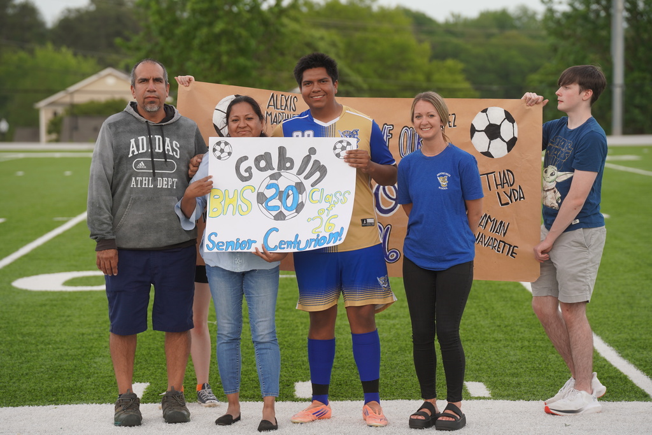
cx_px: 326
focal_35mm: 122
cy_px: 218
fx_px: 2210
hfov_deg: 16.8
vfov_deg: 11.2
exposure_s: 1/200
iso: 100
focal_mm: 122
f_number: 4
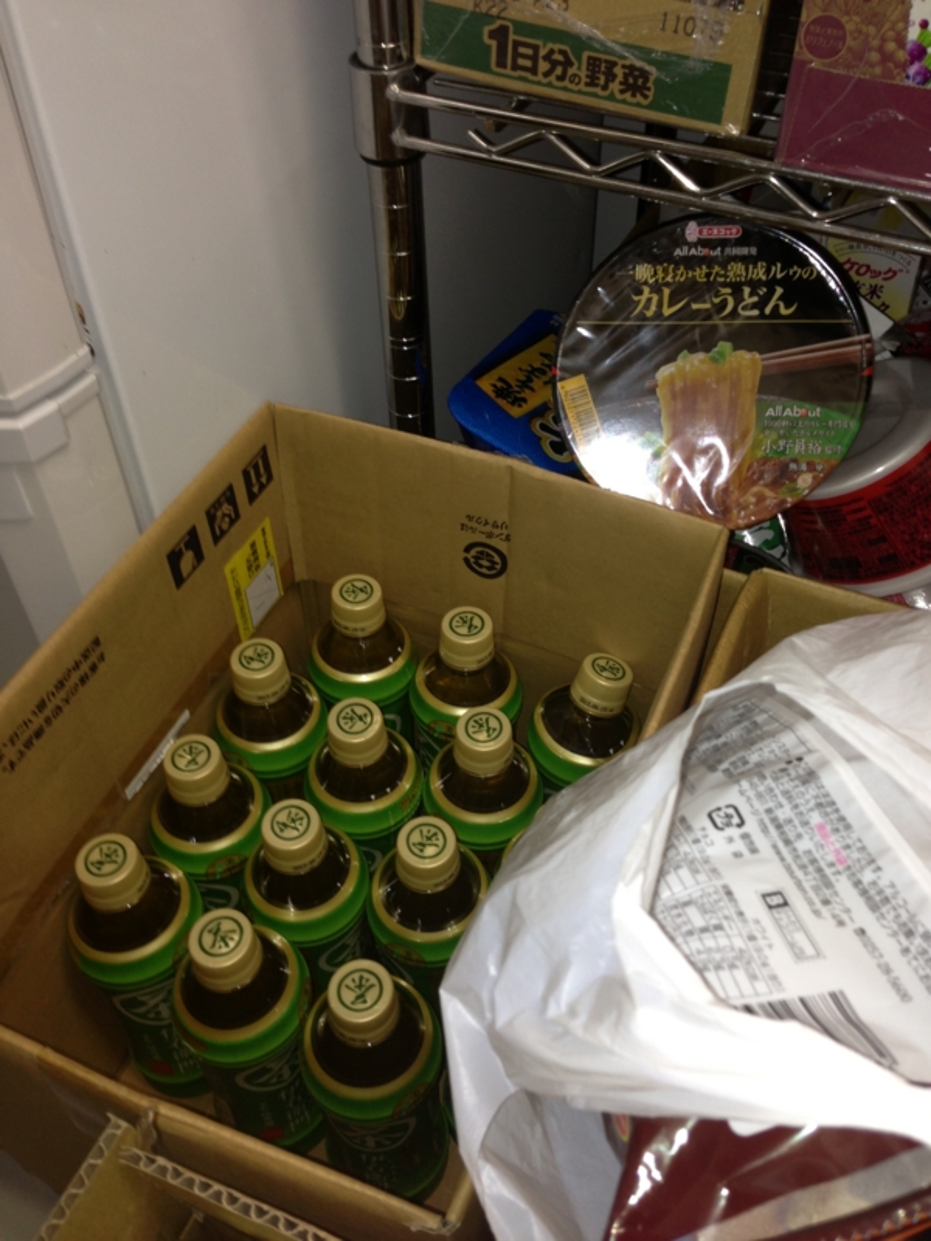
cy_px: 620
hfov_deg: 42.9
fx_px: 1183
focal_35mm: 33
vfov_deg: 55.4
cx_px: 466
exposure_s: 1/23
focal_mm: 4.13
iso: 50
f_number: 2.4
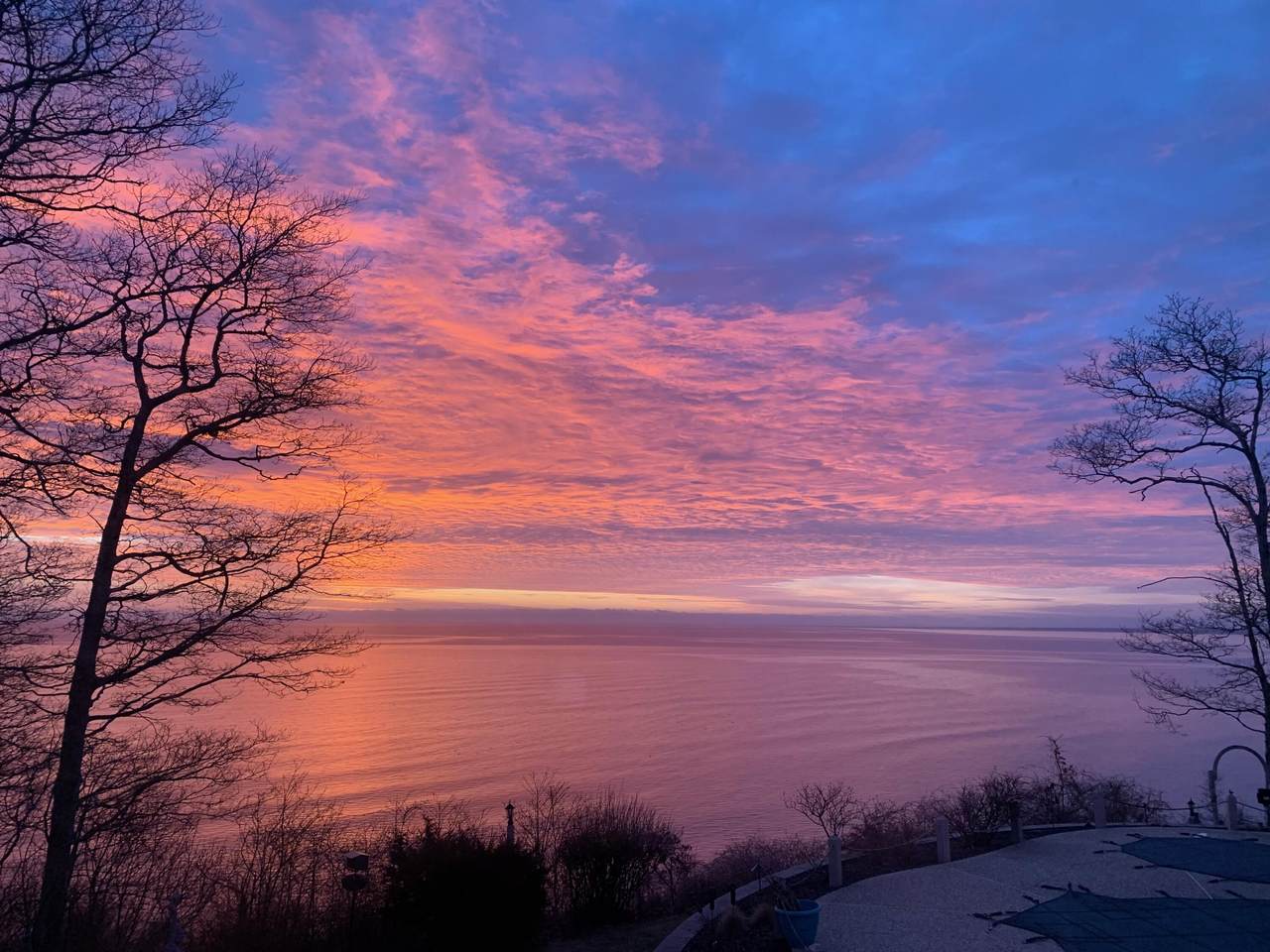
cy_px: 476
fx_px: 954
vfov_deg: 53.1
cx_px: 635
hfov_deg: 67.3
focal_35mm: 26
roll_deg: -0.5
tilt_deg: +7.6
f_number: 1.8
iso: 100
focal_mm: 4.25
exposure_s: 1/121
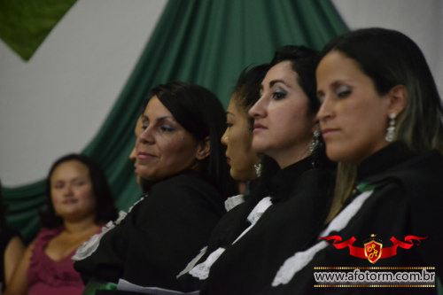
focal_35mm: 202
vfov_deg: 6.8
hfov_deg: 10.2
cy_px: 148
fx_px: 2491
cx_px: 222
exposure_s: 1/25
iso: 3200
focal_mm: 135
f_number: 5.6
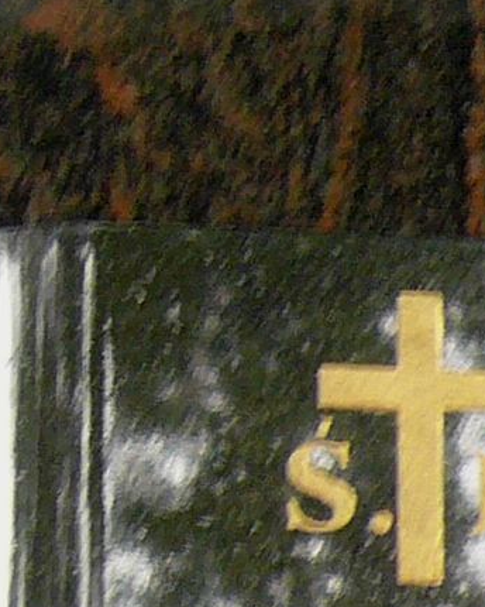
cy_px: 892
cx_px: -82
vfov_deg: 9.0
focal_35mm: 209
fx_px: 3750
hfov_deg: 7.3
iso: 100
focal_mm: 4.9
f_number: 2.9
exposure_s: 1/25
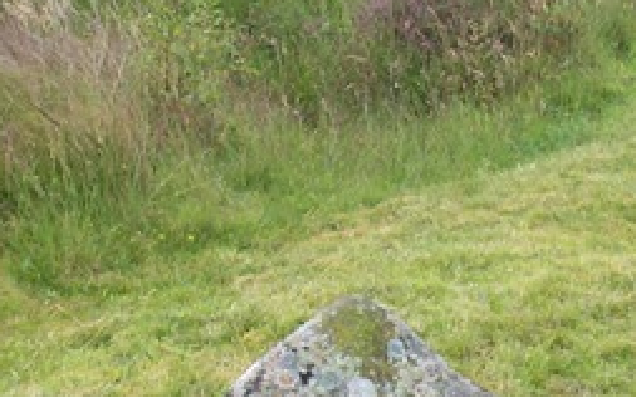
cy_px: 405
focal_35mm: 123
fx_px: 2131
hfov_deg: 16.7
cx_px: 613
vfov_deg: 10.5
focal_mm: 8
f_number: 4
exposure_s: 1/160
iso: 64
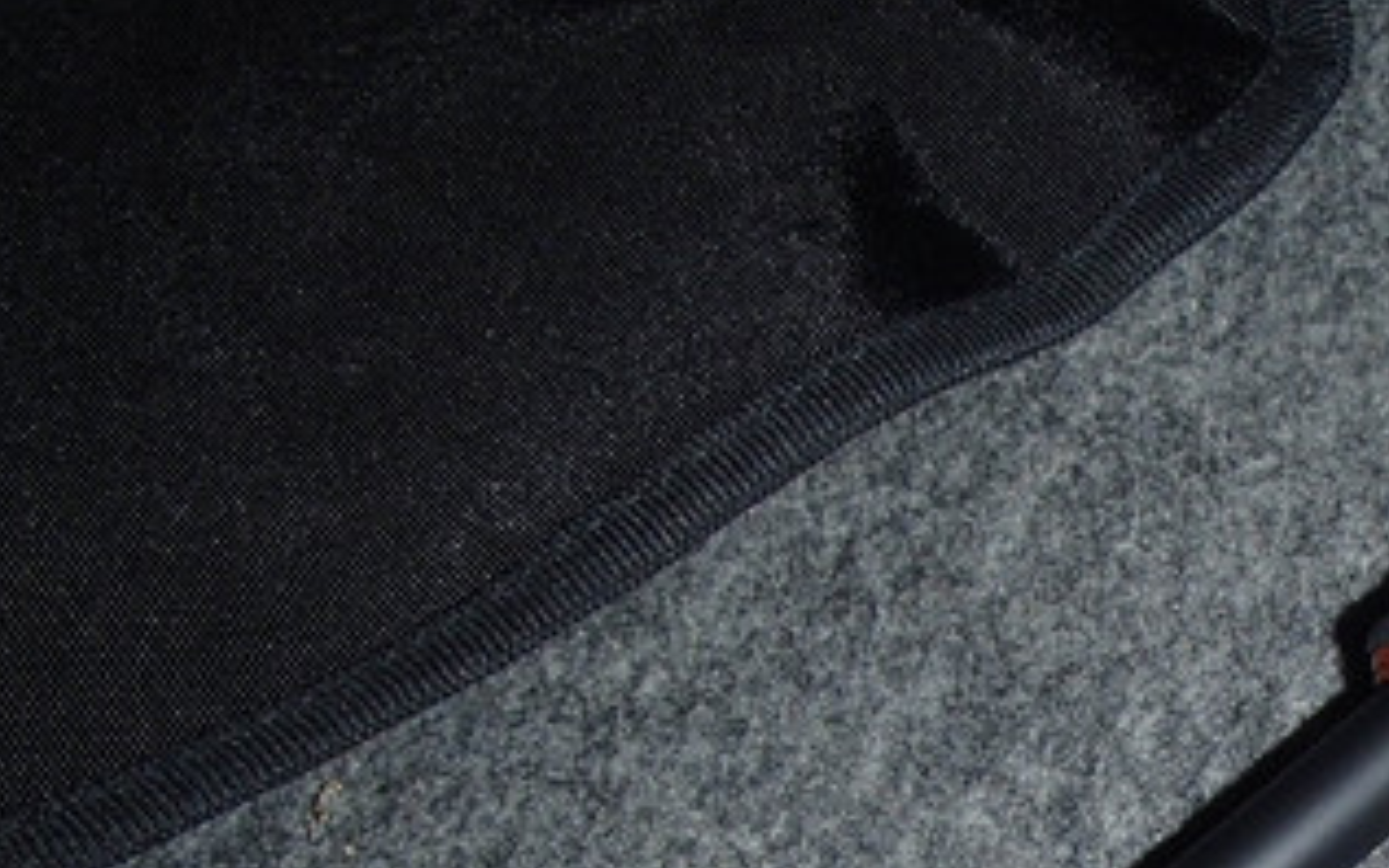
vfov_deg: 20.3
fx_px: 2271
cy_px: 1035
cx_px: 1253
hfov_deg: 32.3
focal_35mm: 60
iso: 200
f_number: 11
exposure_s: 1/30
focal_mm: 5
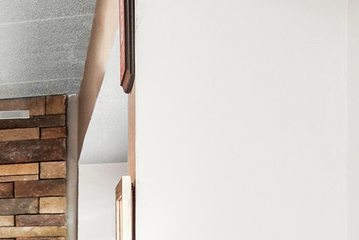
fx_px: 1067
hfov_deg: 12.0
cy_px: 432
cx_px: -659
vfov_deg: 11.8
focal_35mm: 107
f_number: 8
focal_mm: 16
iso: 400
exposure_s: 1/6
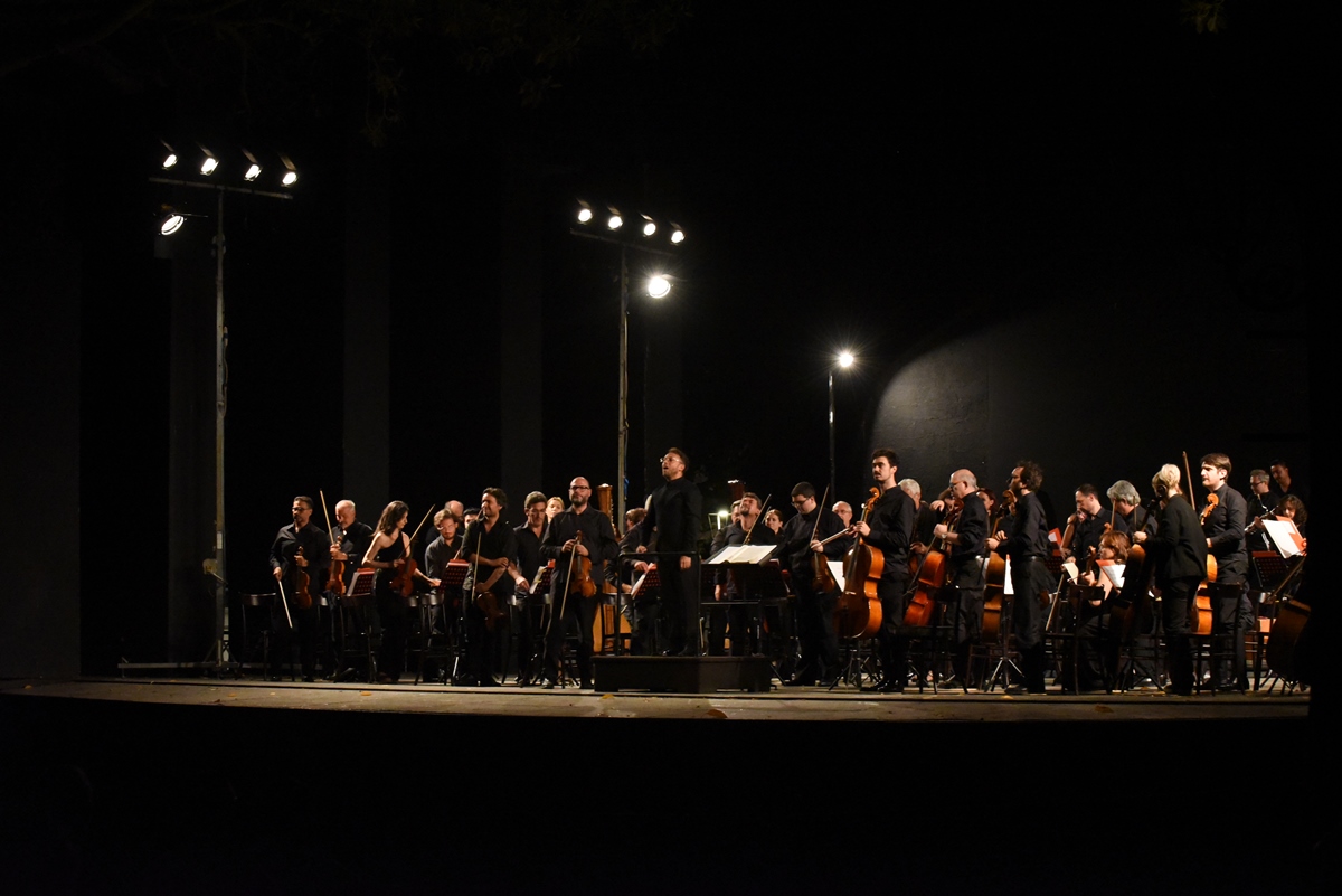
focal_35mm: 80
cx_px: 671
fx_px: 2983
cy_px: 448
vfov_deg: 17.1
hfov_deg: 25.4
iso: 12800
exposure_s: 1/200
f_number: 8
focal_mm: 80
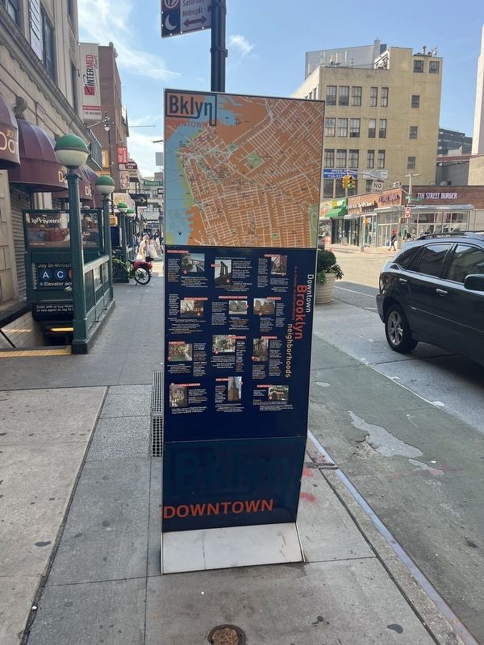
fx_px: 485
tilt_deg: -7.9
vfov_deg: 67.3
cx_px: 242
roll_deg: -0.7
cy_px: 322
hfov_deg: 53.1
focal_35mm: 26
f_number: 1.6
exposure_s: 1/569
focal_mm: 5.1
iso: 50
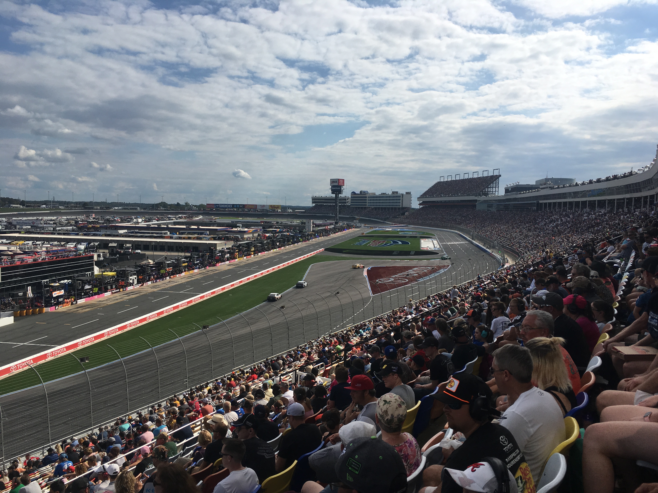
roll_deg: -2.1
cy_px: 246
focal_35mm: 29
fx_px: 551
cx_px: 329
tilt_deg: -4.8
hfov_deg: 61.7
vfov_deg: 48.2
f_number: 2.2
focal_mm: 4.15
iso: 25
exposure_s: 1/3497
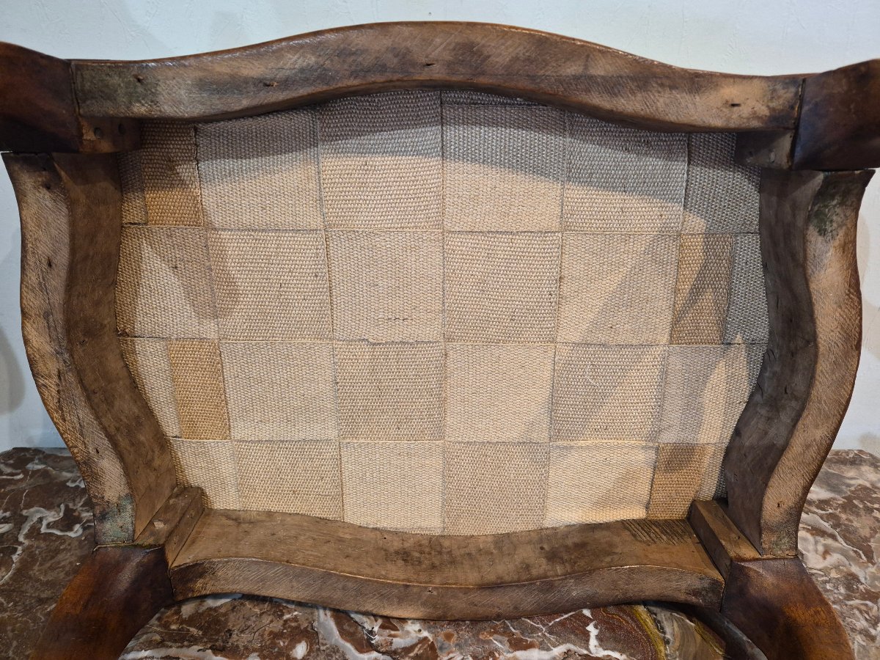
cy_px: 330
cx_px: 440
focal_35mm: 23
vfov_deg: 58.9
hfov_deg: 73.9
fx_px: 585
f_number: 1.8
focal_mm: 5.4
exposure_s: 1/100
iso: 640
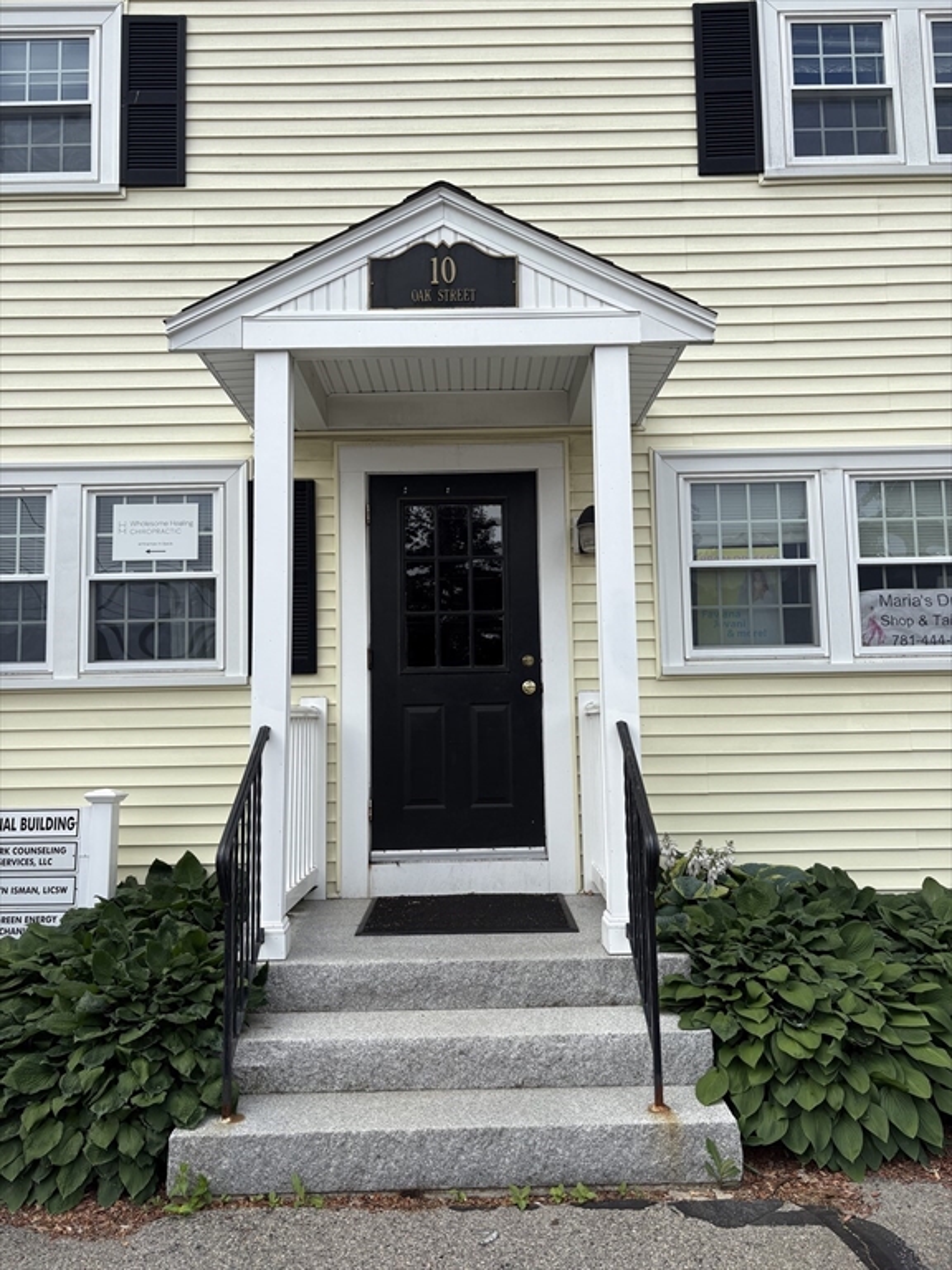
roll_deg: +0.8
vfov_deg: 67.3
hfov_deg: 53.1
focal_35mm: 26
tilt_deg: +7.3
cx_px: 476
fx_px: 953
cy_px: 635
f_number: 1.6
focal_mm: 5.96
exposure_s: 1/2538
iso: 50
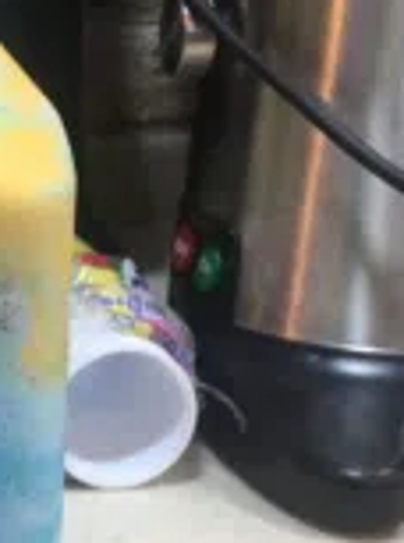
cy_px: 433
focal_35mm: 76
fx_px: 1188
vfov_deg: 25.3
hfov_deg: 18.2
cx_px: -99
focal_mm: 4.15
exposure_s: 1/30
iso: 64
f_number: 2.2
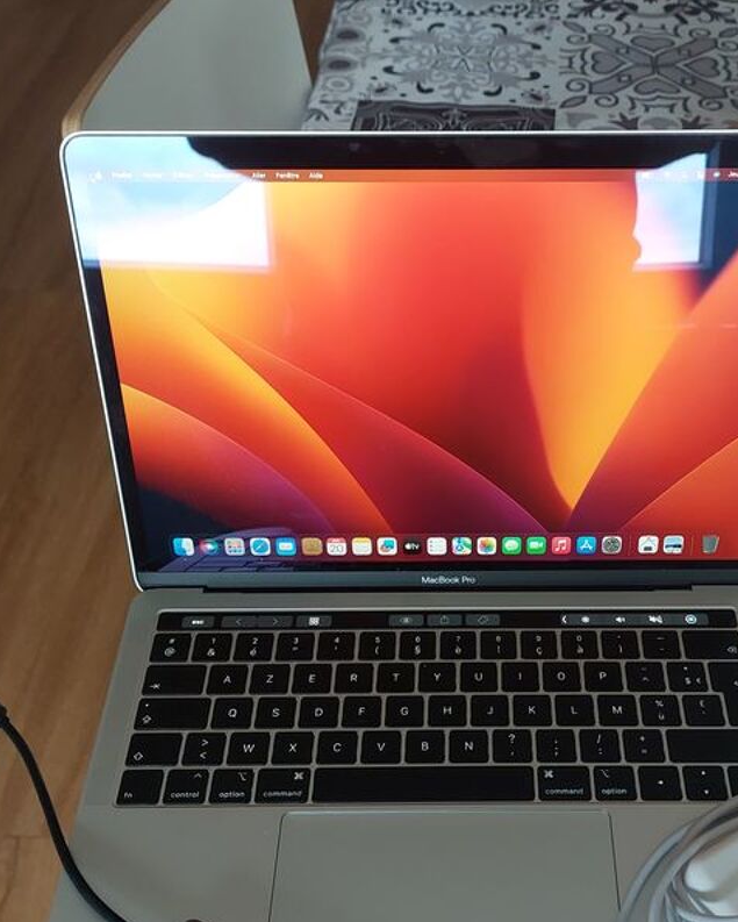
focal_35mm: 41
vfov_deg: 44.3
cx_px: 482
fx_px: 1119
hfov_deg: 36.2
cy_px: 587
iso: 400
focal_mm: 5.23
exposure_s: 1/50
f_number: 1.8
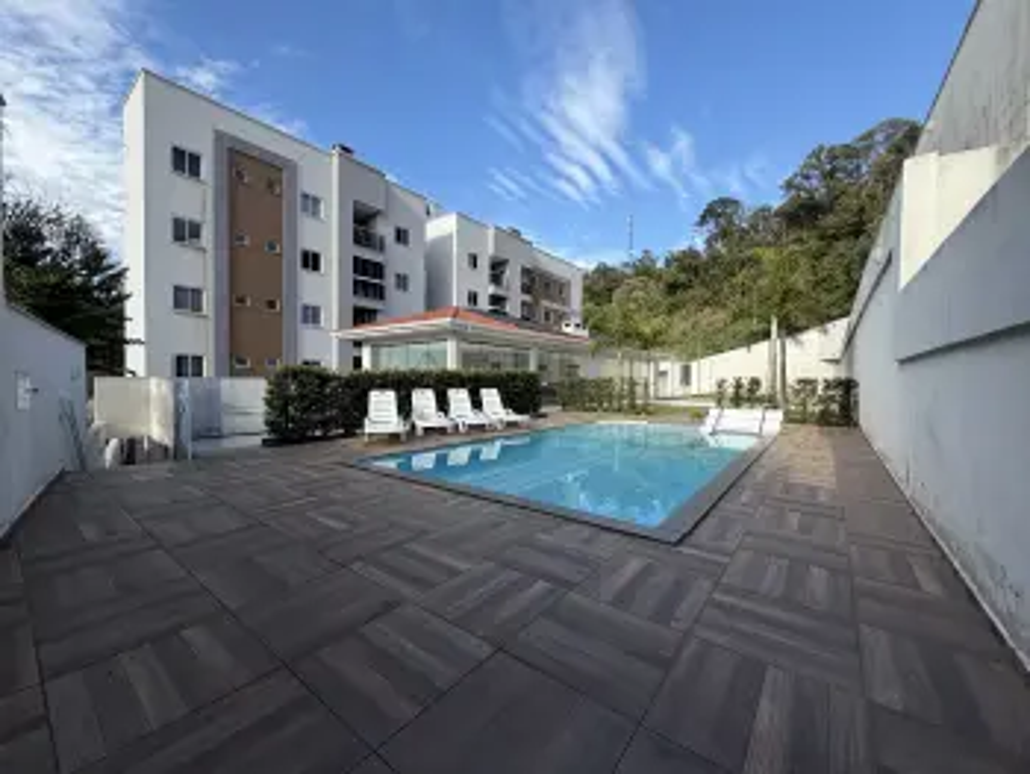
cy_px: 387
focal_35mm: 14
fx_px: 417
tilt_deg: -1.7
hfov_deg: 102.0
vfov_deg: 85.7
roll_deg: -0.7
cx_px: 515
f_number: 2.2
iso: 40
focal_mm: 2.22
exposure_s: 1/613
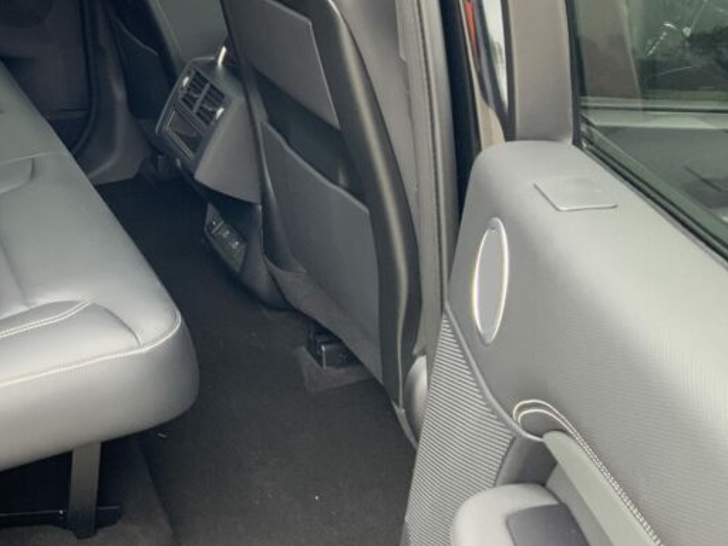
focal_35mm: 58
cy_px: 44
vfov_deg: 24.4
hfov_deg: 31.2
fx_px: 1220
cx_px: 31
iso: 50
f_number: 1.8
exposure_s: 1/122
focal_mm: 3
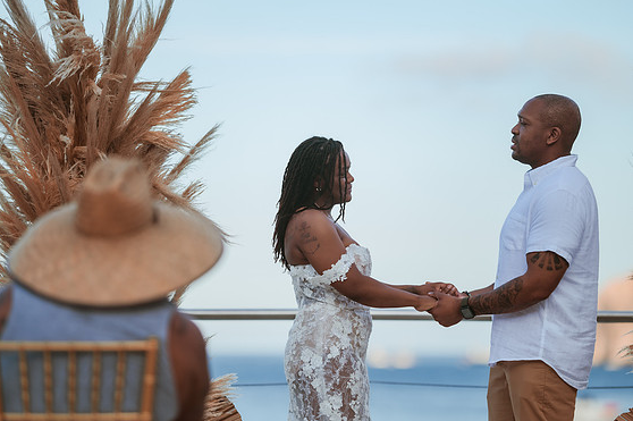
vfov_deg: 9.6
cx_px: 305
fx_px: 2512
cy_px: 204
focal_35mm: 143
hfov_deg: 14.4
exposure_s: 1/2500
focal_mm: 135
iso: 250
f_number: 1.8
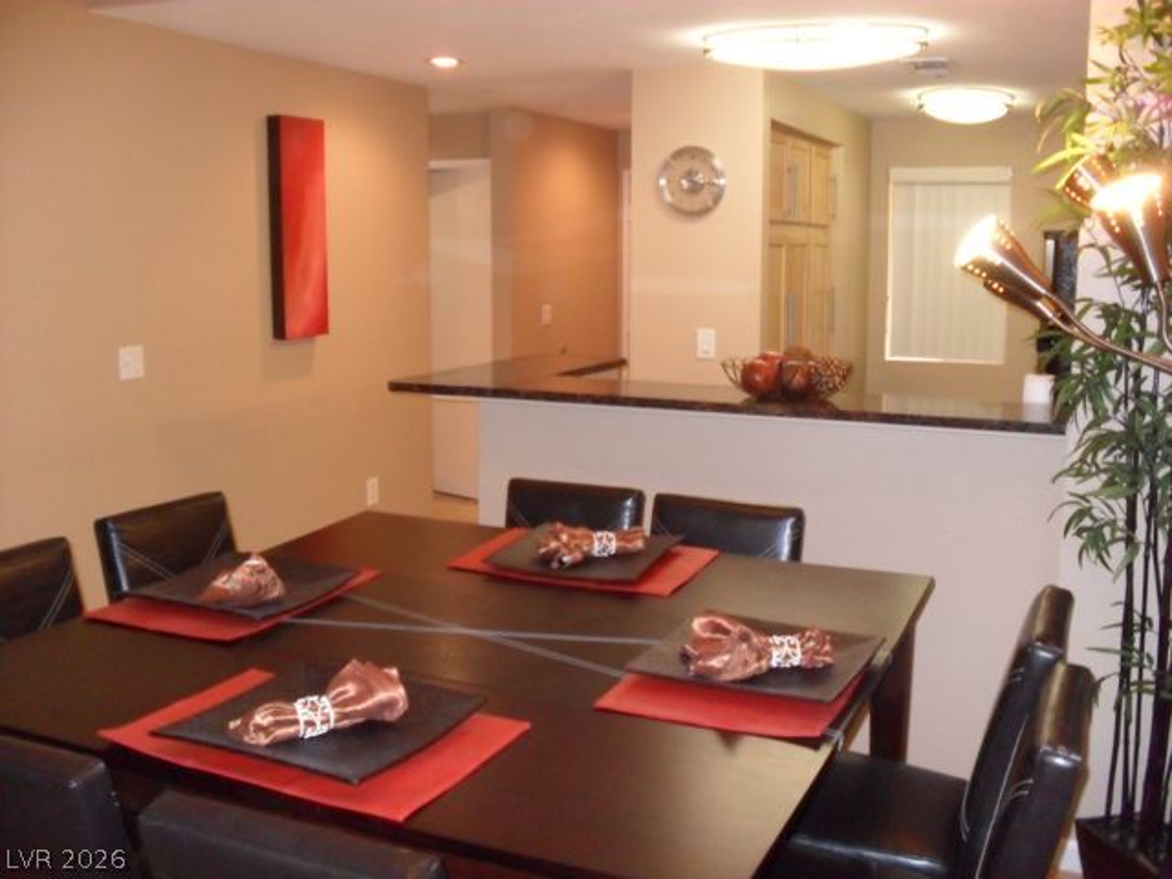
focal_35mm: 35
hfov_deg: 52.6
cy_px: 440
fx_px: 1185
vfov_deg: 40.7
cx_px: 586
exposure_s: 1/45
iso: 320
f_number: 3
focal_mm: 6.3
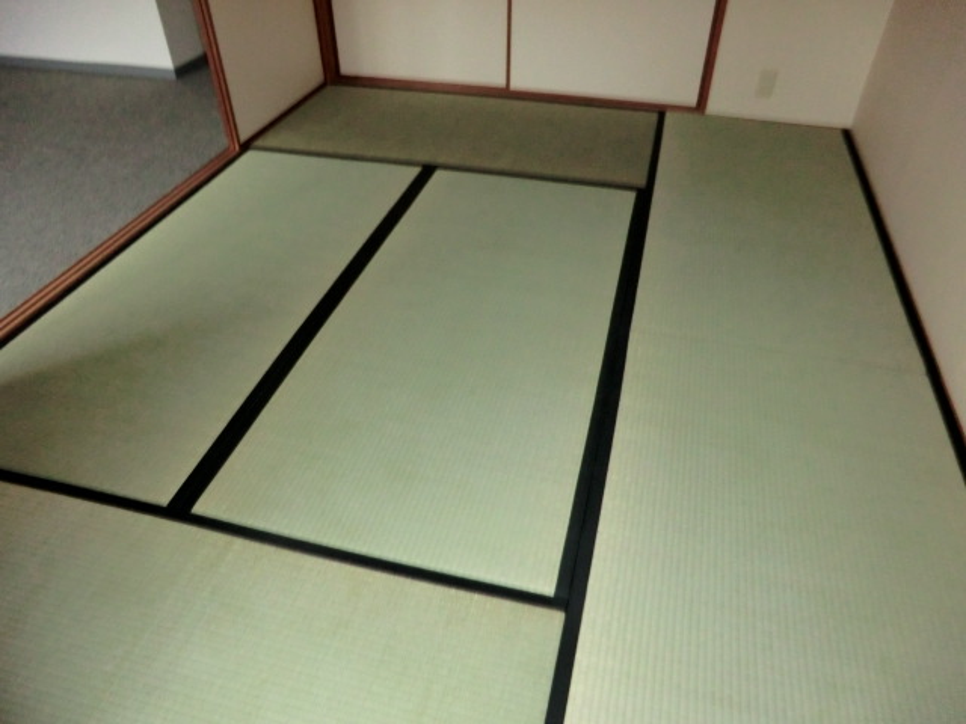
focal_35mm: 24
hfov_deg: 71.6
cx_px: 483
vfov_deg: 56.8
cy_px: 362
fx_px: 670
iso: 400
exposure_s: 1/15
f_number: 3.2
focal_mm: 4.3
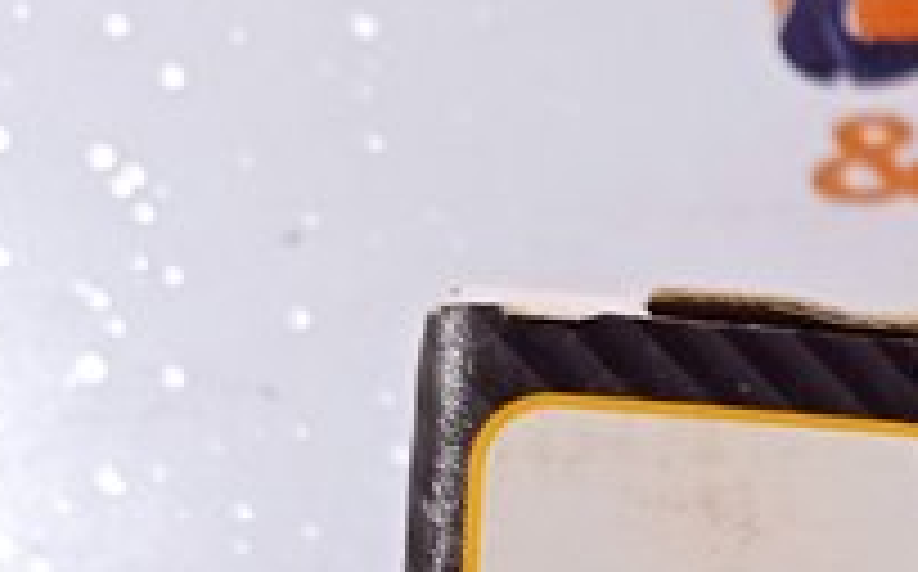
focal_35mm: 149
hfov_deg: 12.6
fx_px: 3724
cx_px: 1732
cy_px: 1162
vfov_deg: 8.3
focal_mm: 4.7
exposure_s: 1/124
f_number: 1.79
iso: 100
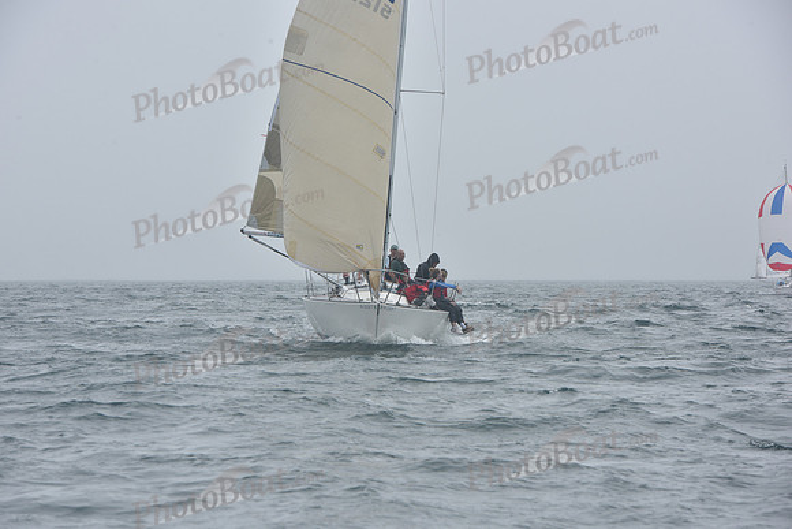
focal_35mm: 165
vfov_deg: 8.3
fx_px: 3631
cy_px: 264
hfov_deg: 12.4
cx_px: 396
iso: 250
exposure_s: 1/800
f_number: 11
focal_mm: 165
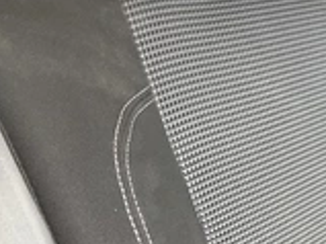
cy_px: 219
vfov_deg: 19.8
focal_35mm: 73
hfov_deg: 23.9
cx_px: 408
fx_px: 687
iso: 64
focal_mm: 3
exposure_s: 1/91
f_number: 1.8
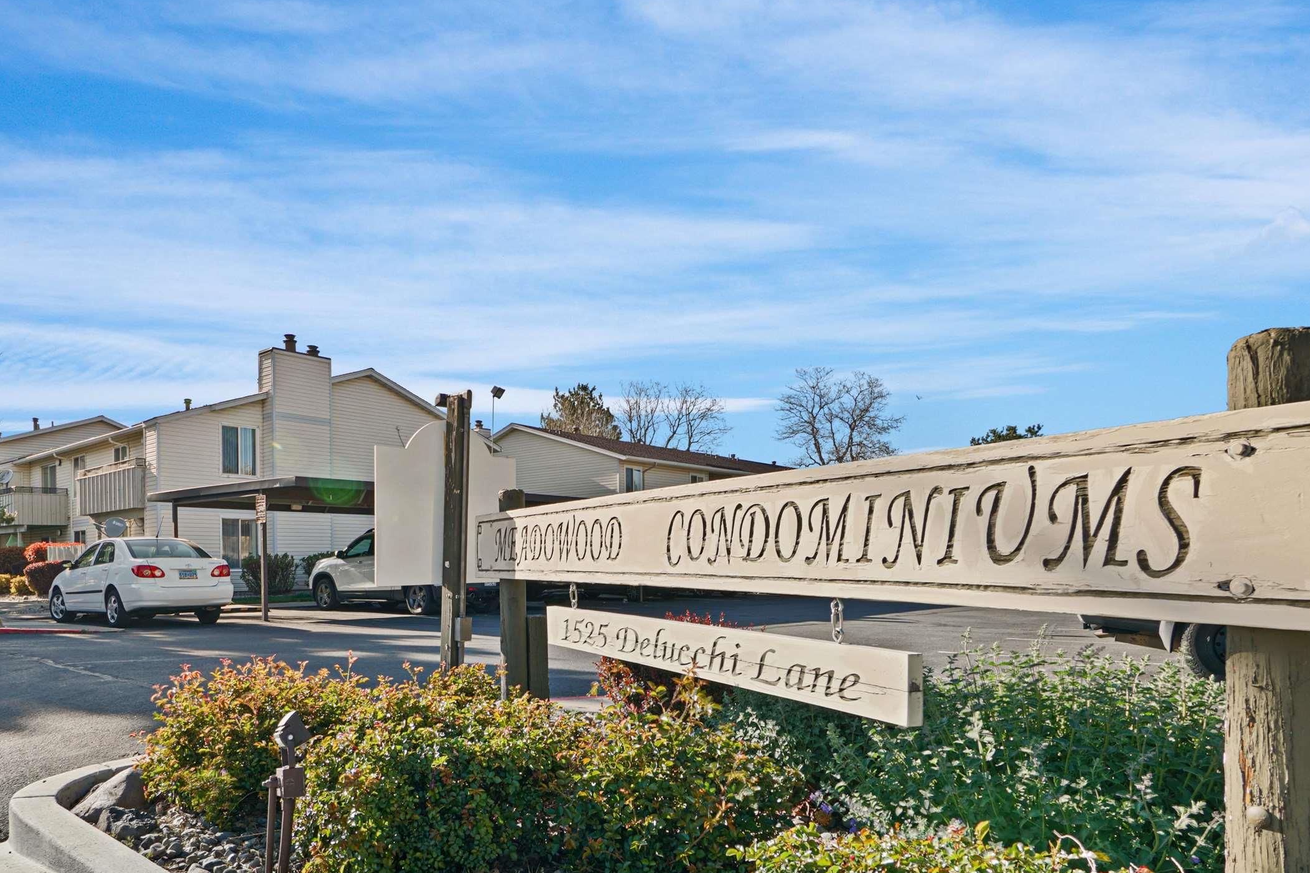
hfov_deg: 77.2
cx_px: 489
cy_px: 586
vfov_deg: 55.9
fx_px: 800
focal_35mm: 22
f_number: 8
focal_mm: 10
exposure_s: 1/60
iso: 200
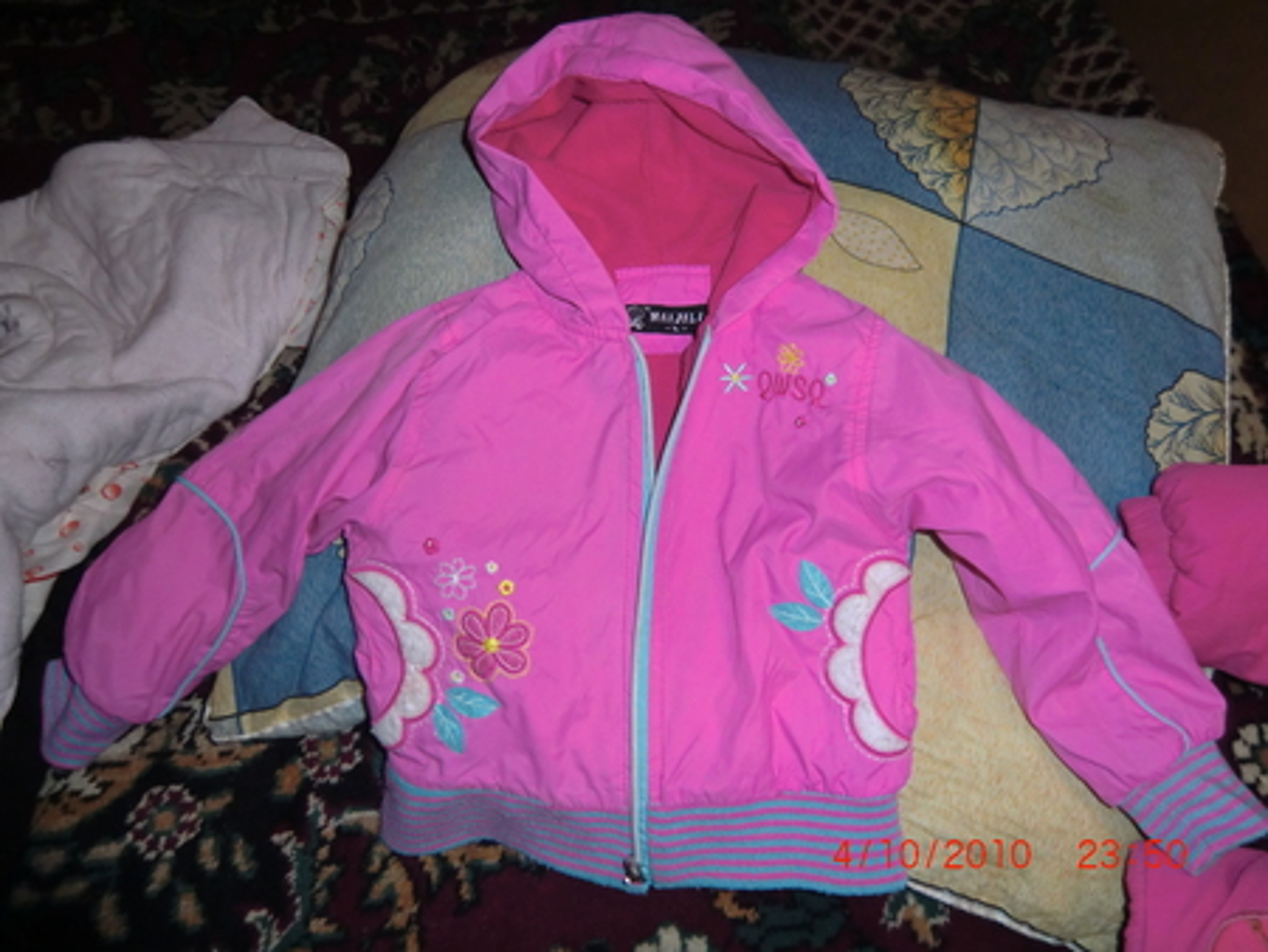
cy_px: 476
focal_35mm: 24
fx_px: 880
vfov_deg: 56.9
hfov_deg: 71.6
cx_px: 634
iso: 400
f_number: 3.2
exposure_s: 1/50
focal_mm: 4.3
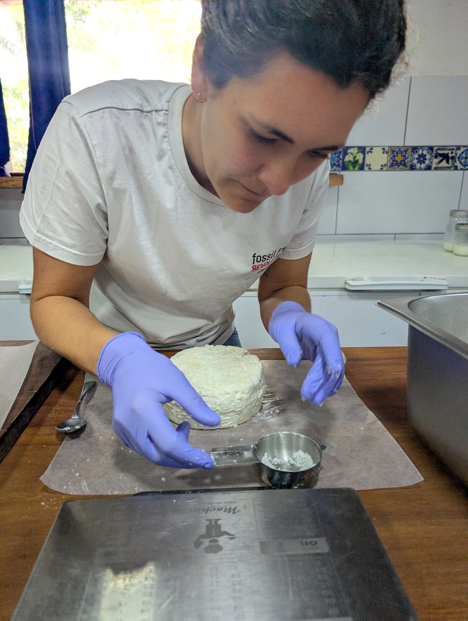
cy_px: 310
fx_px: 432
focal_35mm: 24
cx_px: 234
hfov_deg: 56.9
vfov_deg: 71.5
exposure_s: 1/120
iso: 116
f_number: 1.68
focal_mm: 6.9
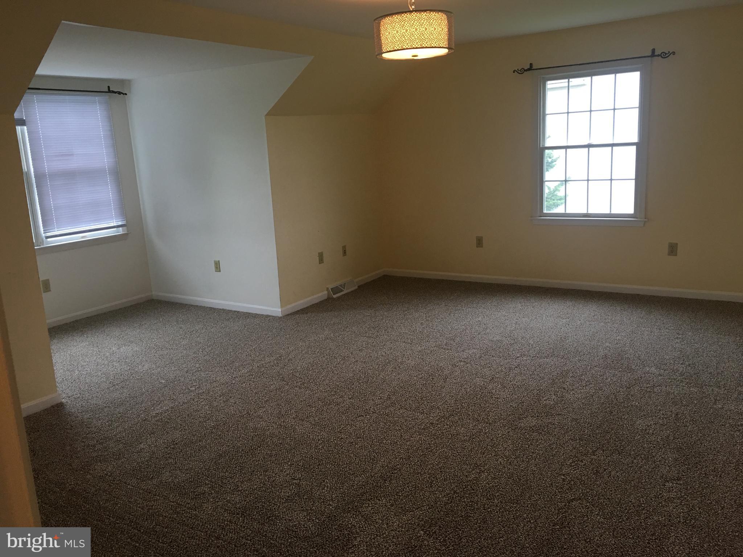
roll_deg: +3.5
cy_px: 278
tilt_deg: -11.3
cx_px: 372
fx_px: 622
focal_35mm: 29
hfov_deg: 61.7
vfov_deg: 48.2
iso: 50
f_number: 2.2
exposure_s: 1/15
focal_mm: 4.15
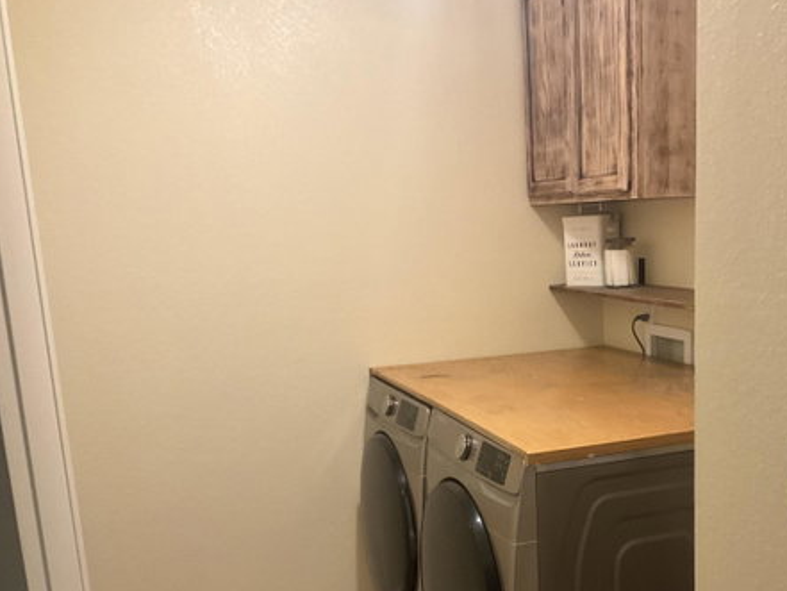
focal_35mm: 42
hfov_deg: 44.0
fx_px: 955
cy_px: 421
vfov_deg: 33.9
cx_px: 540
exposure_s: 1/60
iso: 160
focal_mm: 3
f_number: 1.8
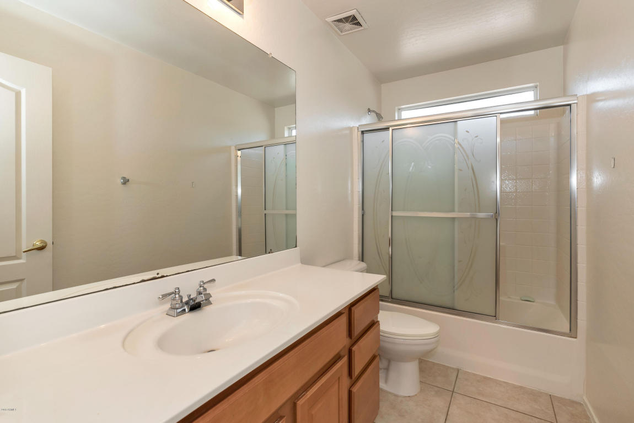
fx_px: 282
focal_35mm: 16
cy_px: 212
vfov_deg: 73.8
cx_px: 317
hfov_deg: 96.7
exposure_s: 1/60
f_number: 5.6
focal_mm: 16
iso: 500
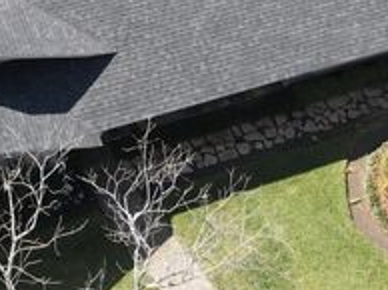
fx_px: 694
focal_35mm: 62
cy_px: -49
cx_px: 56
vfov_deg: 22.0
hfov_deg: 30.2
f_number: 2.8
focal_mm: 4.5
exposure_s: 1/200
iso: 100
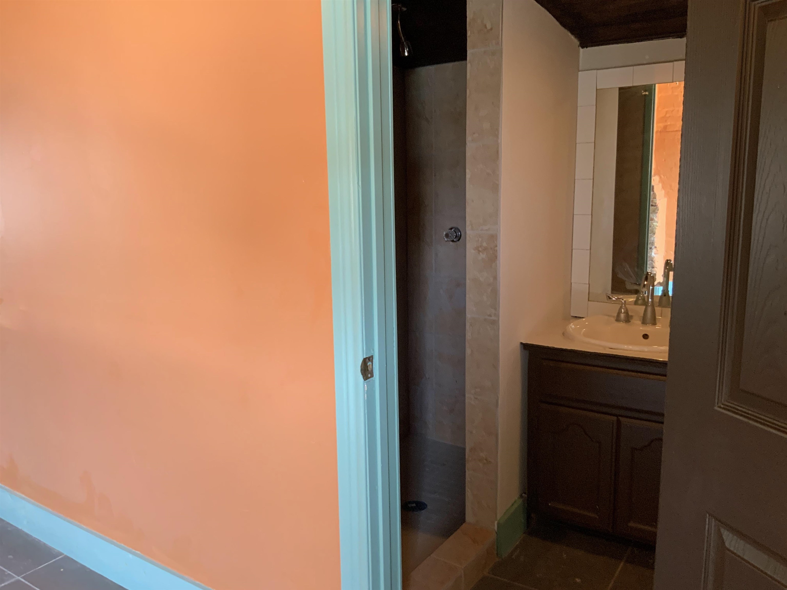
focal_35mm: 29
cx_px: 394
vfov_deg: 48.2
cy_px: 295
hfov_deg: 61.7
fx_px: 659
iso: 200
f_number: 1.8
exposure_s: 1/60
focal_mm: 3
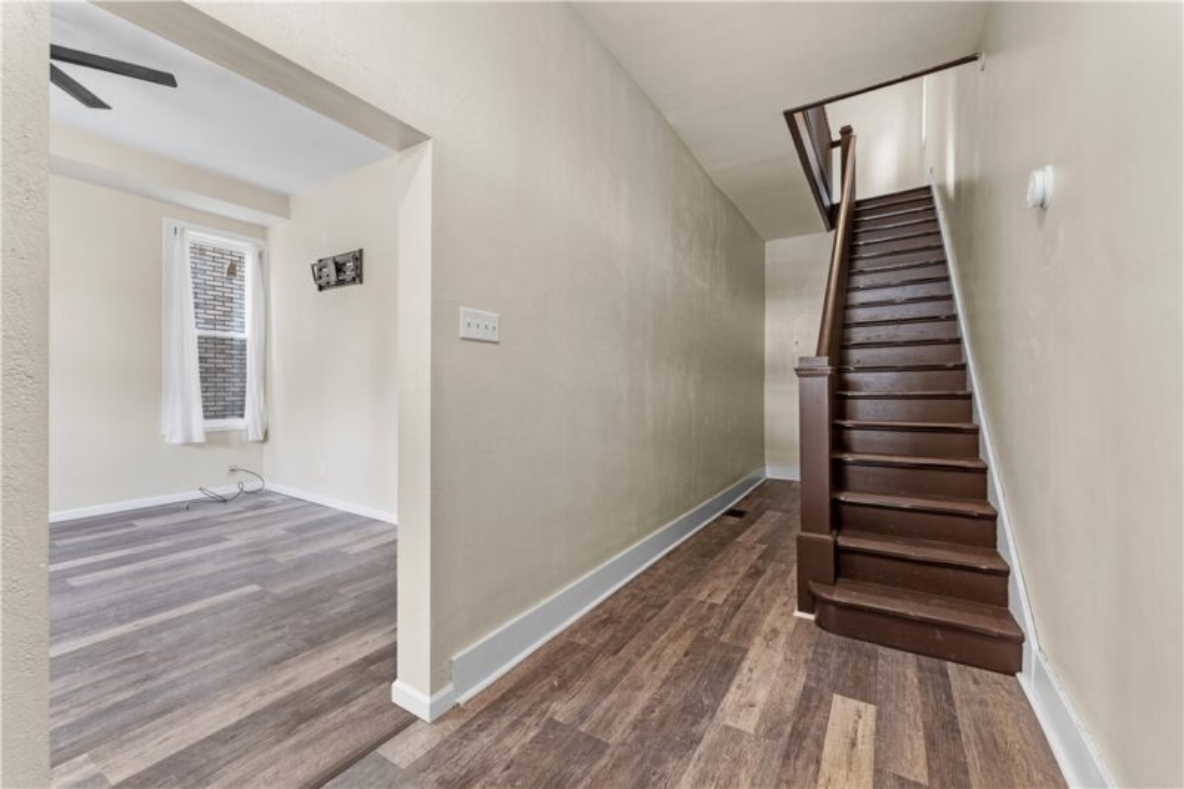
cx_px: 592
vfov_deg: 81.2
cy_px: 394
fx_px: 460
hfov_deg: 104.3
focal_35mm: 14
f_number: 5.6
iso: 400
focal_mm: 14
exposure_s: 1/2
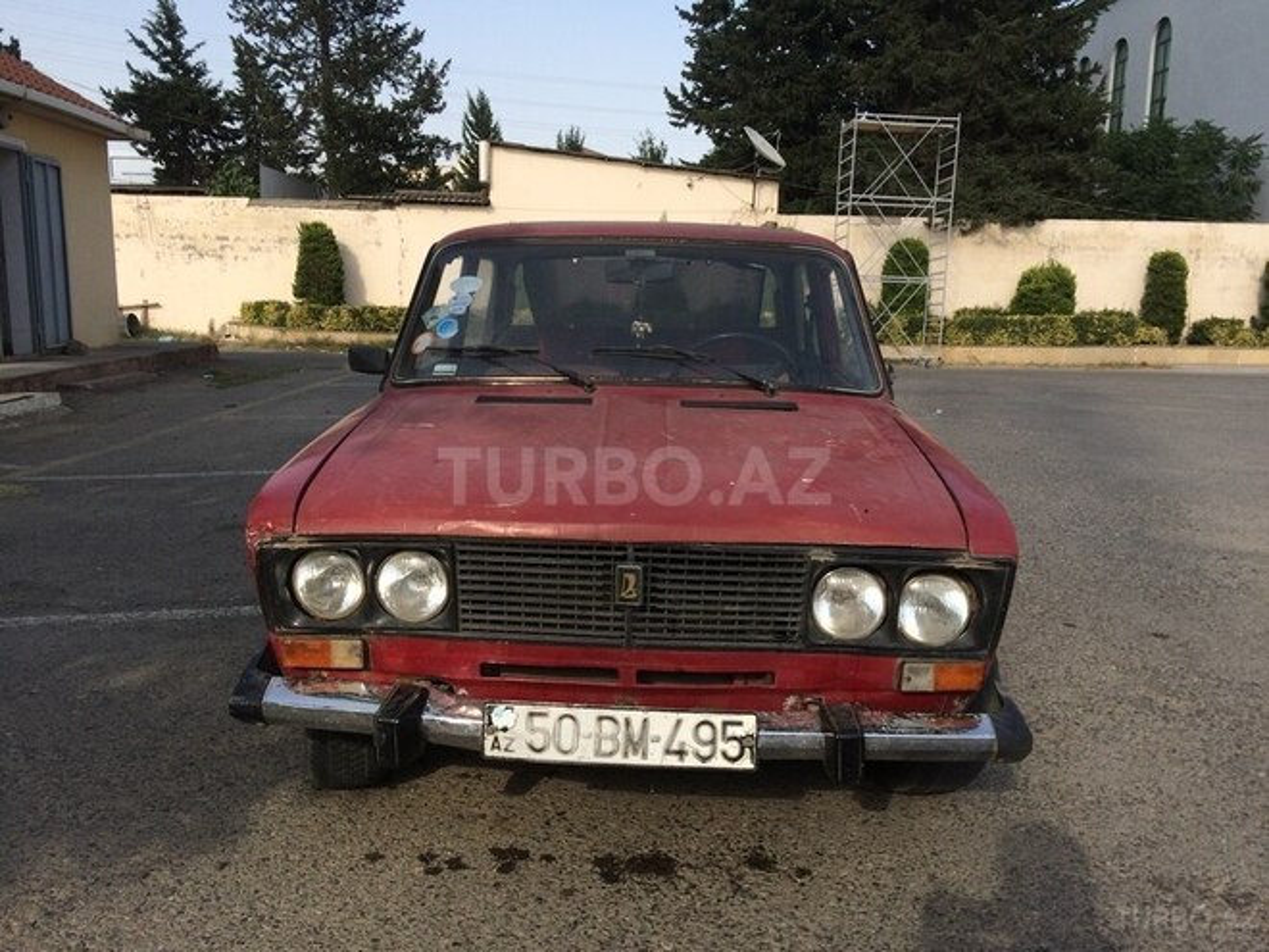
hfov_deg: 61.7
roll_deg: +0.9
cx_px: 634
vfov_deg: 48.2
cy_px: 476
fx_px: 1063
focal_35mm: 29
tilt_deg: -10.0
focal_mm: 4.15
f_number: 2.2
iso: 32
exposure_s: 1/1466
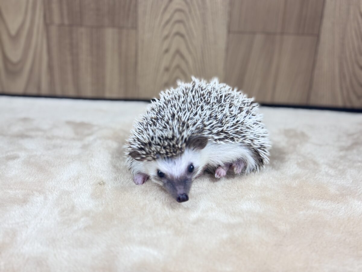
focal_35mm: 48
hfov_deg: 39.7
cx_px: 181
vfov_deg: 30.3
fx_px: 502
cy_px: 136
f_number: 1.78
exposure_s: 1/103
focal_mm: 6.76
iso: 100
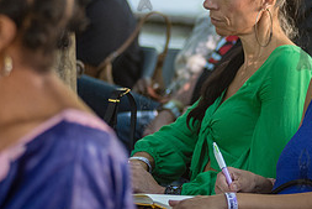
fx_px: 2671
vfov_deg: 4.5
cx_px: 303
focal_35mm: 308
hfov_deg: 6.7
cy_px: 49
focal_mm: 112
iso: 1600
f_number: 2.8
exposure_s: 1/200
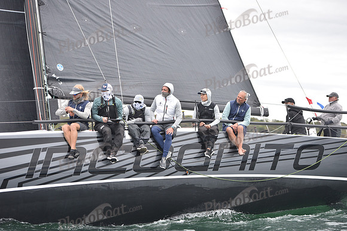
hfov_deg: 20.8
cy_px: 116
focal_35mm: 98
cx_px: 174
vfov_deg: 14.0
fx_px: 945
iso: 400
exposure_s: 1/1000
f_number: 3.2
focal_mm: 98
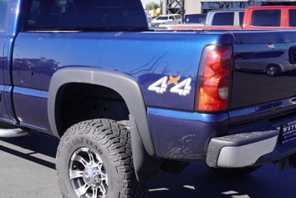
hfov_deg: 34.8
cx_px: 107
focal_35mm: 57
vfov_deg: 23.9
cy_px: 111
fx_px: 468
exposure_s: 1/125
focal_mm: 21
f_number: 8
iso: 100
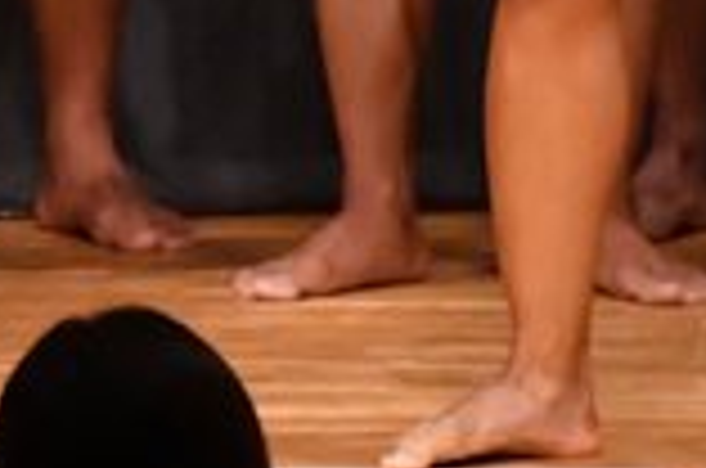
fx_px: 27615
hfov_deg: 1.5
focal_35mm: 1411
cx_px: -124
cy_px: -392
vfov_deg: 1.0
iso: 9000
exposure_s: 1/400
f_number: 5.6
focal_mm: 190
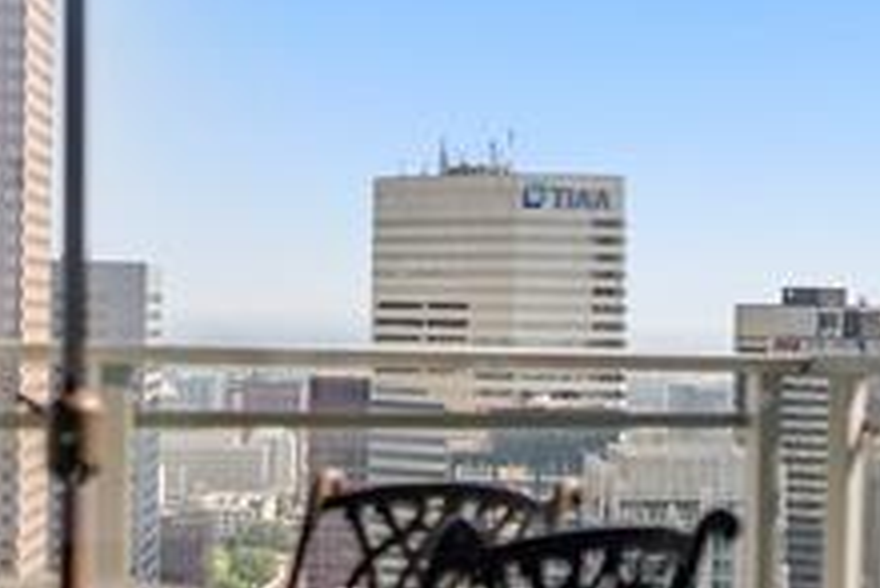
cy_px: 358
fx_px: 2495
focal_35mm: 102
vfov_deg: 13.4
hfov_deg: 19.7
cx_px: 764
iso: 160
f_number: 1.4
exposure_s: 1/8000
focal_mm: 35
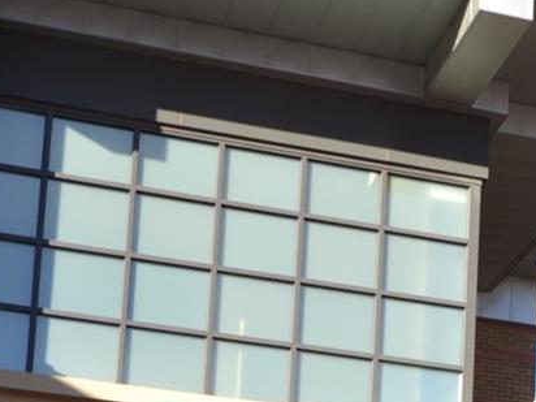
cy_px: 626
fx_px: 1734
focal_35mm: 112
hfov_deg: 17.2
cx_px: 529
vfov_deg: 12.5
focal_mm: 20
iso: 100
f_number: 6.3
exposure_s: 1/160
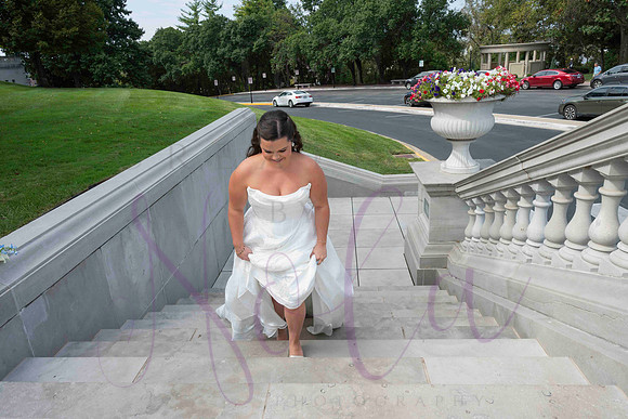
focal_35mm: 26
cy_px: 212
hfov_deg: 69.5
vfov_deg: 49.7
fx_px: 453
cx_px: 301
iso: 720
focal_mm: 24
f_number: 14
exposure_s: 1/400
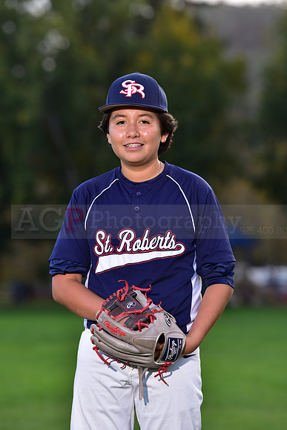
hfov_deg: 7.6
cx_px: 144
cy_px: 215
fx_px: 2151
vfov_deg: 11.4
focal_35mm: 180
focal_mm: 180
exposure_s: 1/250
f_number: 4.5
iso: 200
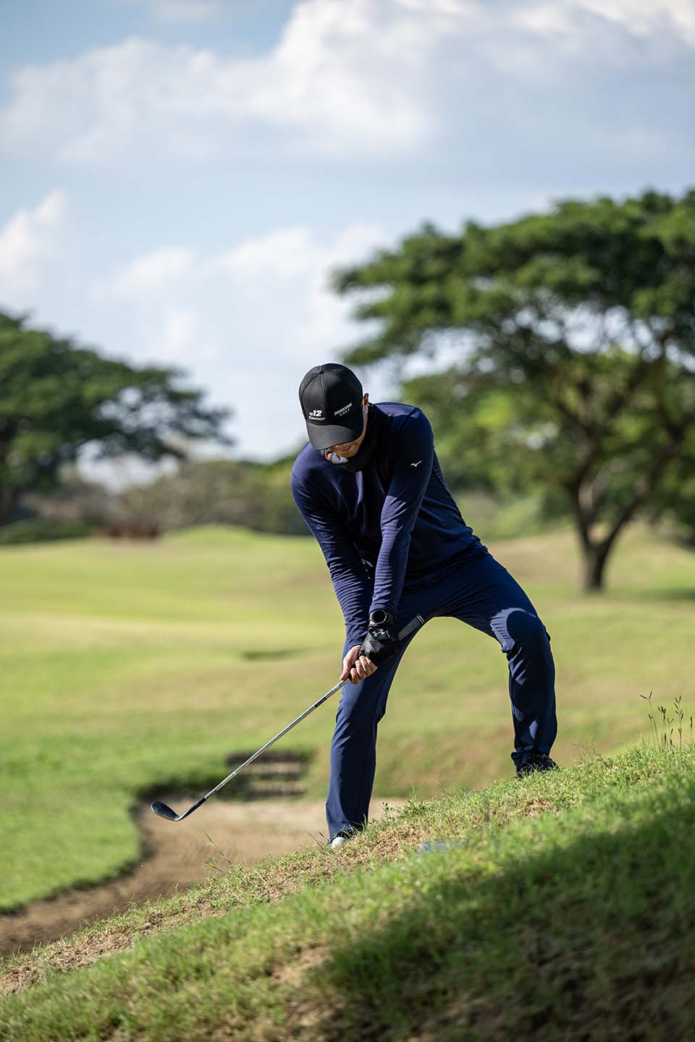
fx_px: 3909
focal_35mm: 135
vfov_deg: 15.2
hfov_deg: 10.2
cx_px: 348
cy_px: 521
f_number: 2.8
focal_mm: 135
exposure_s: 1/5000
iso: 720
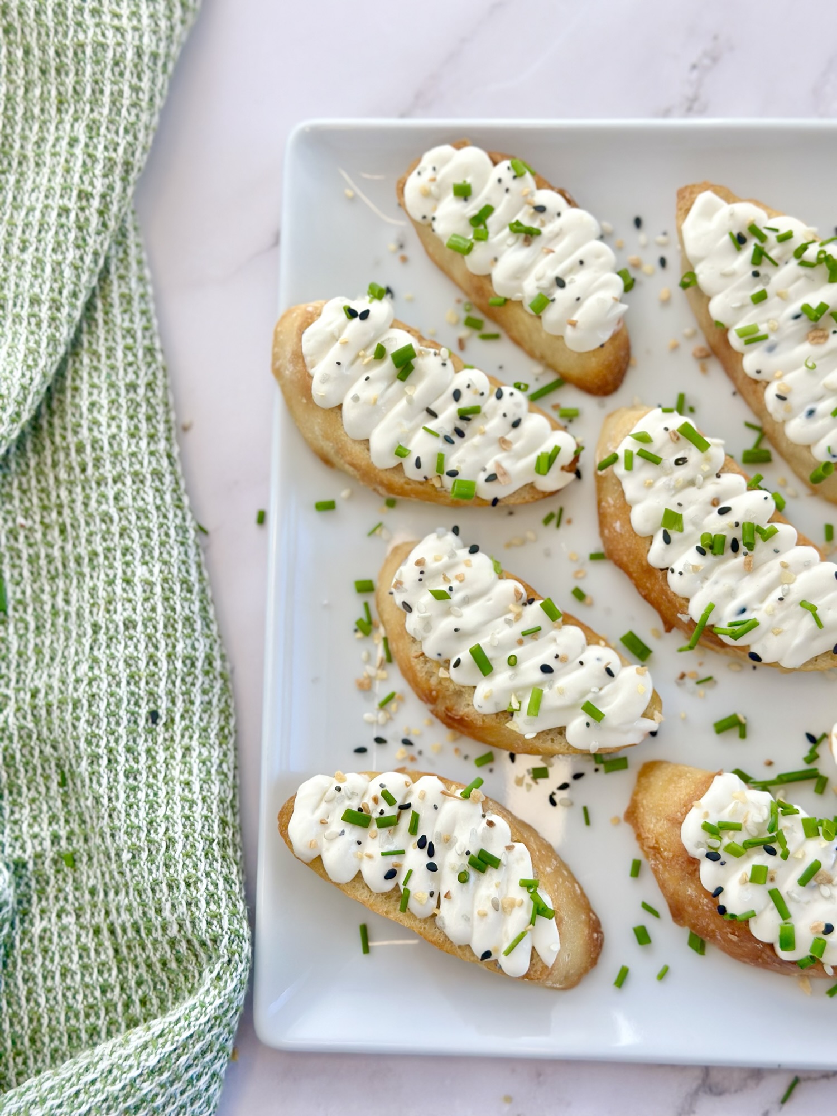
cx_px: 418
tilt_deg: -83.8
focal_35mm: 48
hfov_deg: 30.3
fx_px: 1547
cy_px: 558
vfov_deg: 39.7
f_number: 1.78
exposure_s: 1/419
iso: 80
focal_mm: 6.86
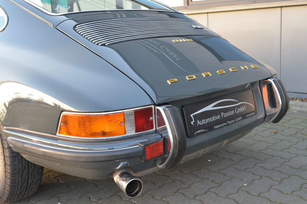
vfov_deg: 34.1
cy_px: 102
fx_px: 332
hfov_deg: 49.6
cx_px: 154
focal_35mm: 39
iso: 400
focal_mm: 26
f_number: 5
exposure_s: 1/100
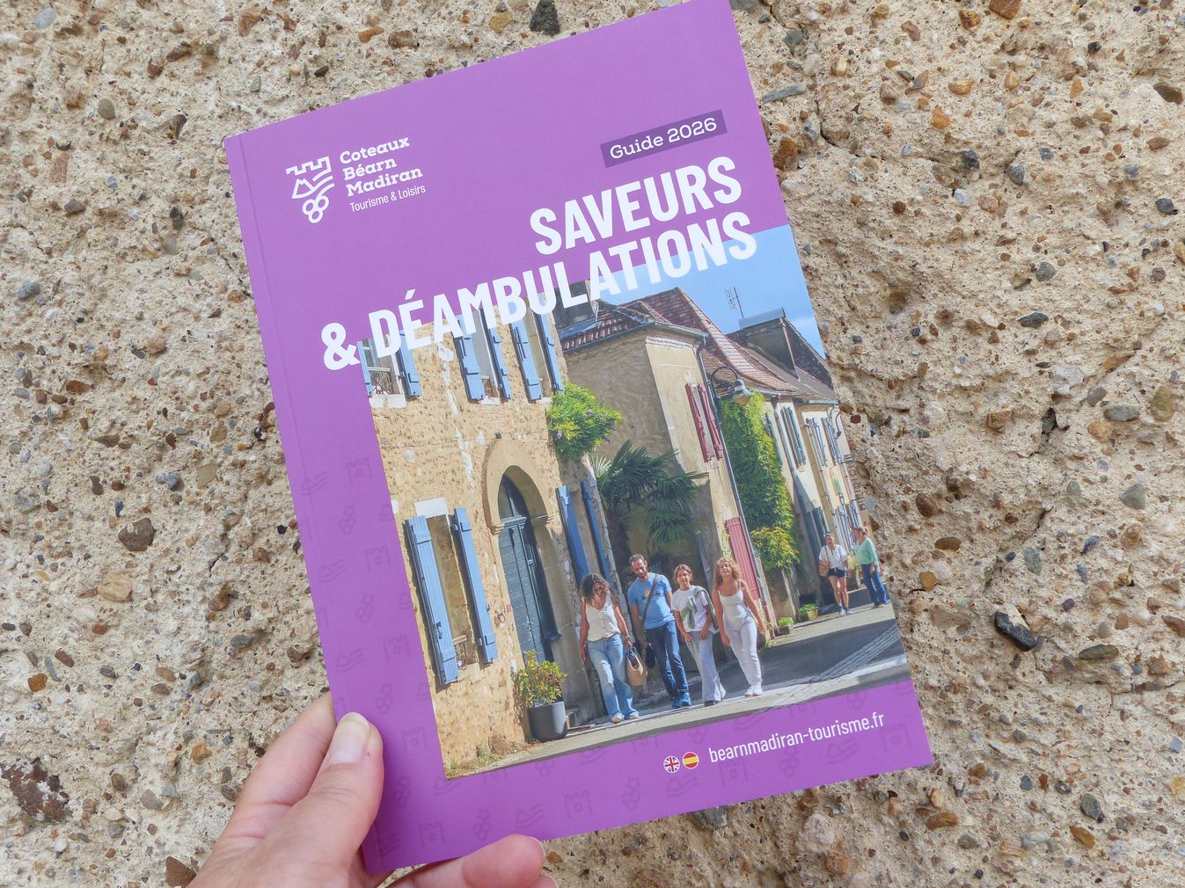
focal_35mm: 31
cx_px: 599
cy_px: 442
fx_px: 1061
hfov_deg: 58.4
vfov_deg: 45.4
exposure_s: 1/200
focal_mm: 5.2
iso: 100
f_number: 4
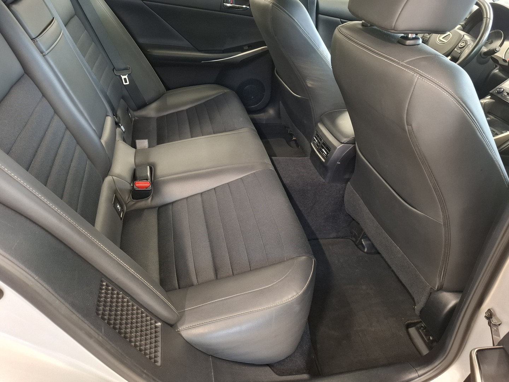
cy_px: 191
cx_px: 254
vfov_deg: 58.9
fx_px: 338
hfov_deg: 73.9
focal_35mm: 23
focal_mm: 5.54
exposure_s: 1/33
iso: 400
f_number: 1.8
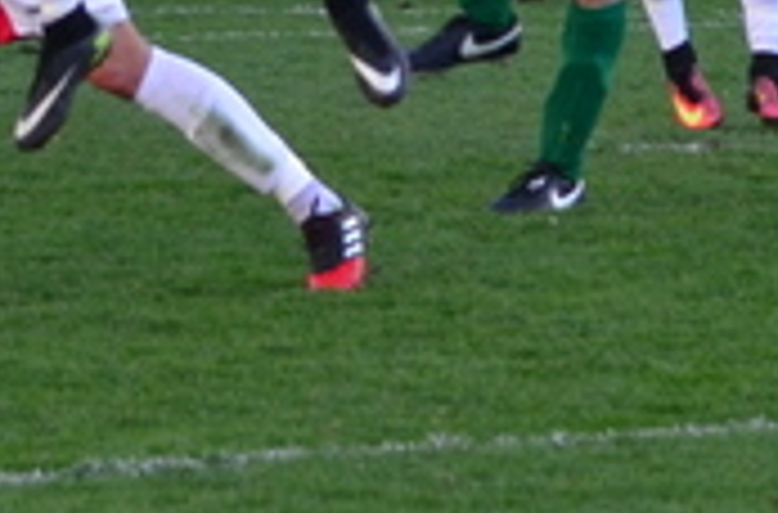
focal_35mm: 547
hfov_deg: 3.8
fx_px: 11778
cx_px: 72
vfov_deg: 2.5
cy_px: -801
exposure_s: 1/400
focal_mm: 70
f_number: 5
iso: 400
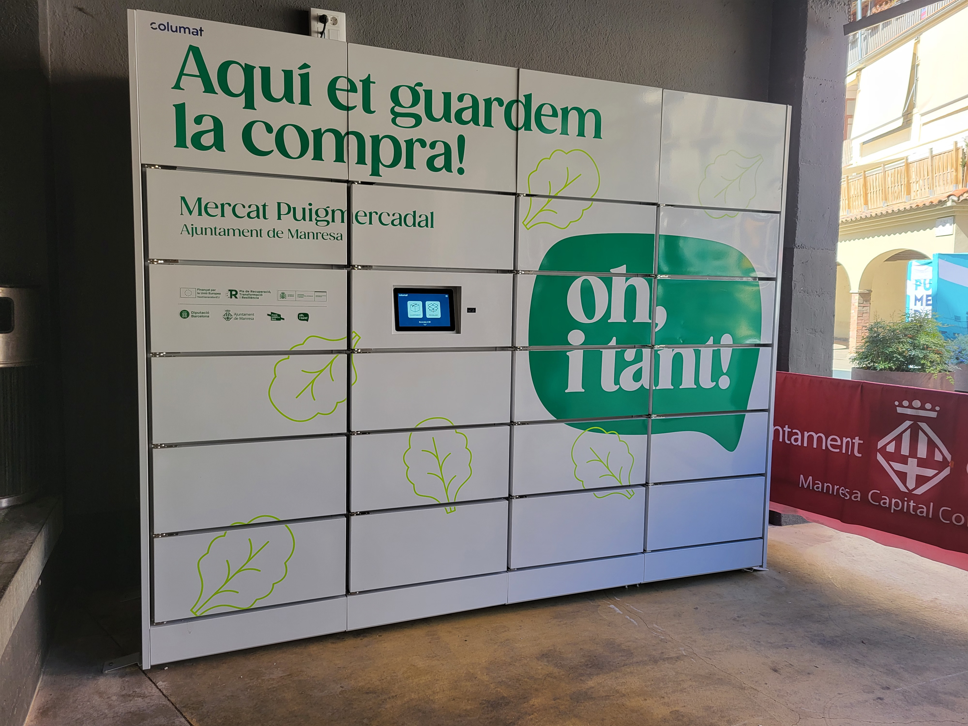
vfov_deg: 53.1
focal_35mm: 26
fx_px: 727
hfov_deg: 67.3
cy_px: 363
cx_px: 484
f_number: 1.8
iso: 40
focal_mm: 5.4
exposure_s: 1/197
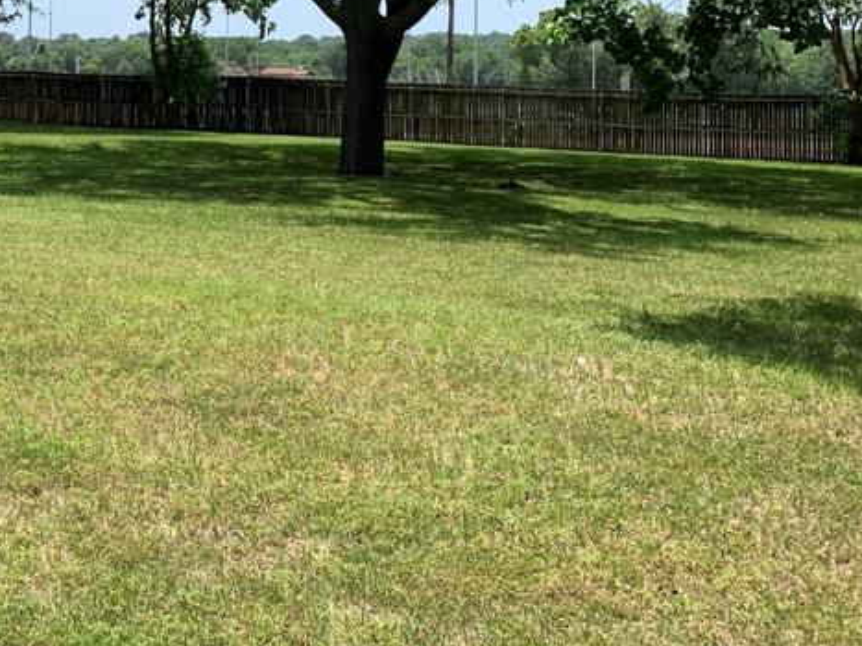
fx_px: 1419
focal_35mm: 57
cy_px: 30
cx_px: 81
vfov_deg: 24.7
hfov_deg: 32.1
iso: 25
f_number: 1.8
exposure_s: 1/1235
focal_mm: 4.25
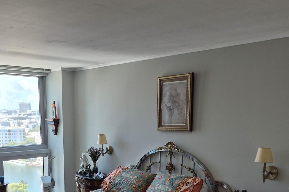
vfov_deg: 32.5
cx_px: 97
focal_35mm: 39
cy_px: 173
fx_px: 313
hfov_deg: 48.7
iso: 40
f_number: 1.8
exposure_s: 1/120
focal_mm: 5.4
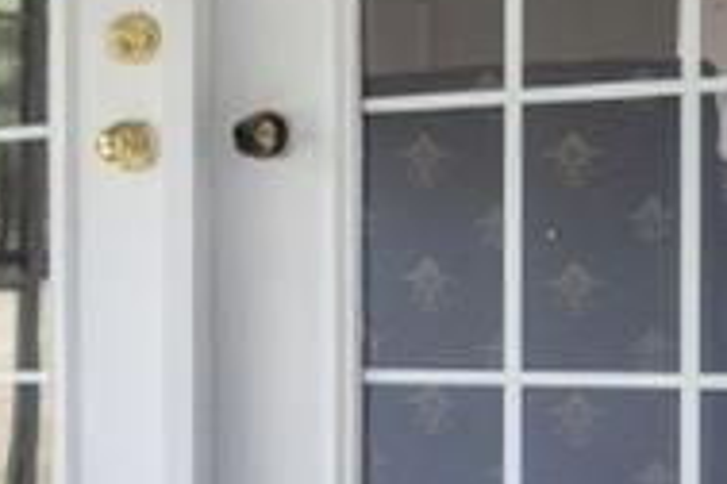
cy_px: 327
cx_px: -800
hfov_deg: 15.2
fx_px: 2080
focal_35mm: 103
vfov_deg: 13.3
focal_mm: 13
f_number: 4.5
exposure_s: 1/160
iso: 125
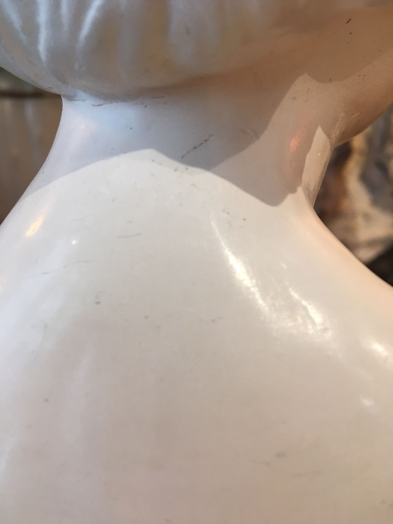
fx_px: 439
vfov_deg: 61.7
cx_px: 196
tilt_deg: -18.5
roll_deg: +0.9
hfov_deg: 48.2
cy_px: 262
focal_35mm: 29
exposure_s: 1/33
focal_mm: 4.15
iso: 50
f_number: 2.2
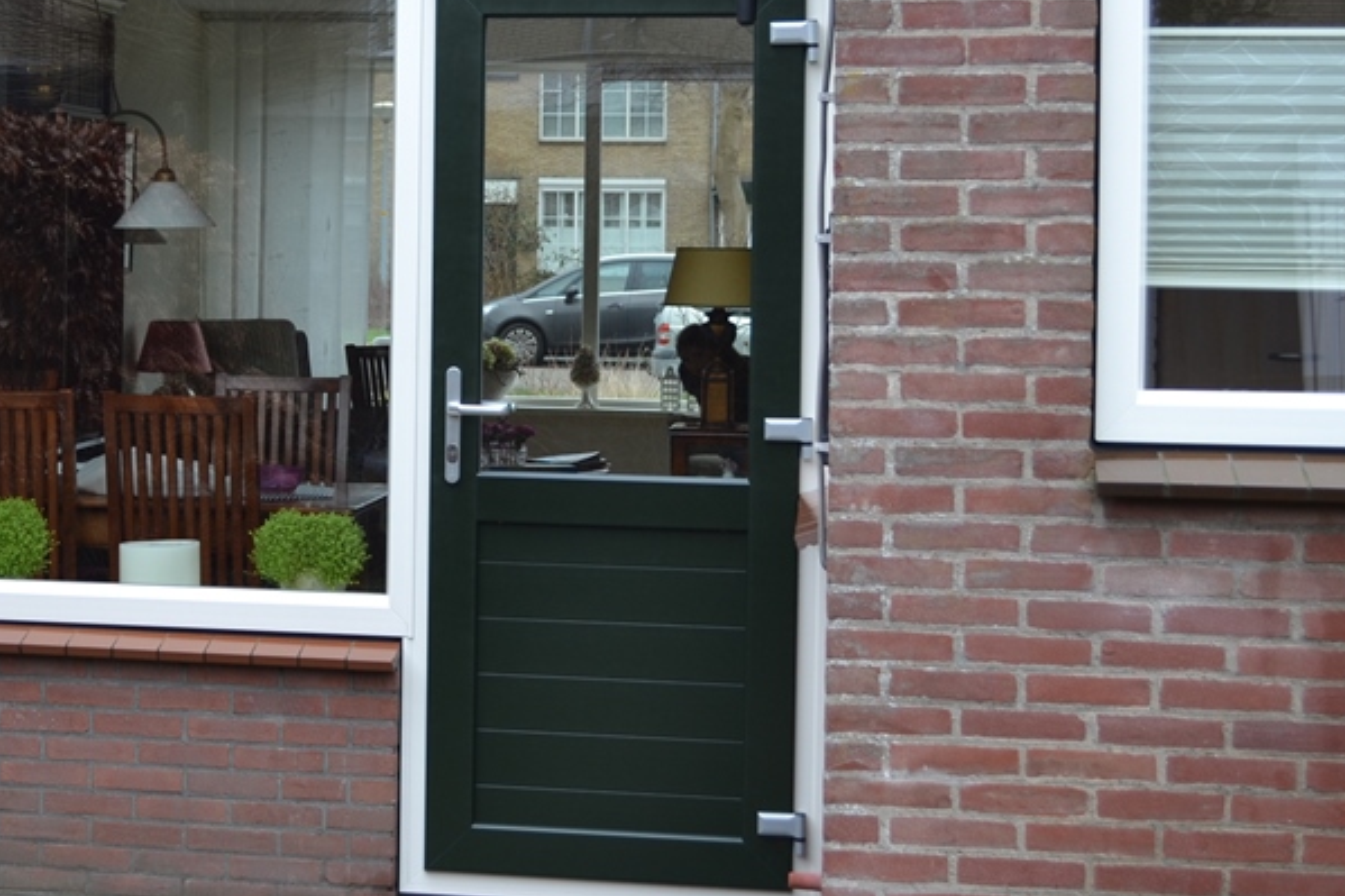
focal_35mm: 75
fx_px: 2801
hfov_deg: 26.2
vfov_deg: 18.1
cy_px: 278
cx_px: 157
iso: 100
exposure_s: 1/30
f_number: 4.2
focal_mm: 26
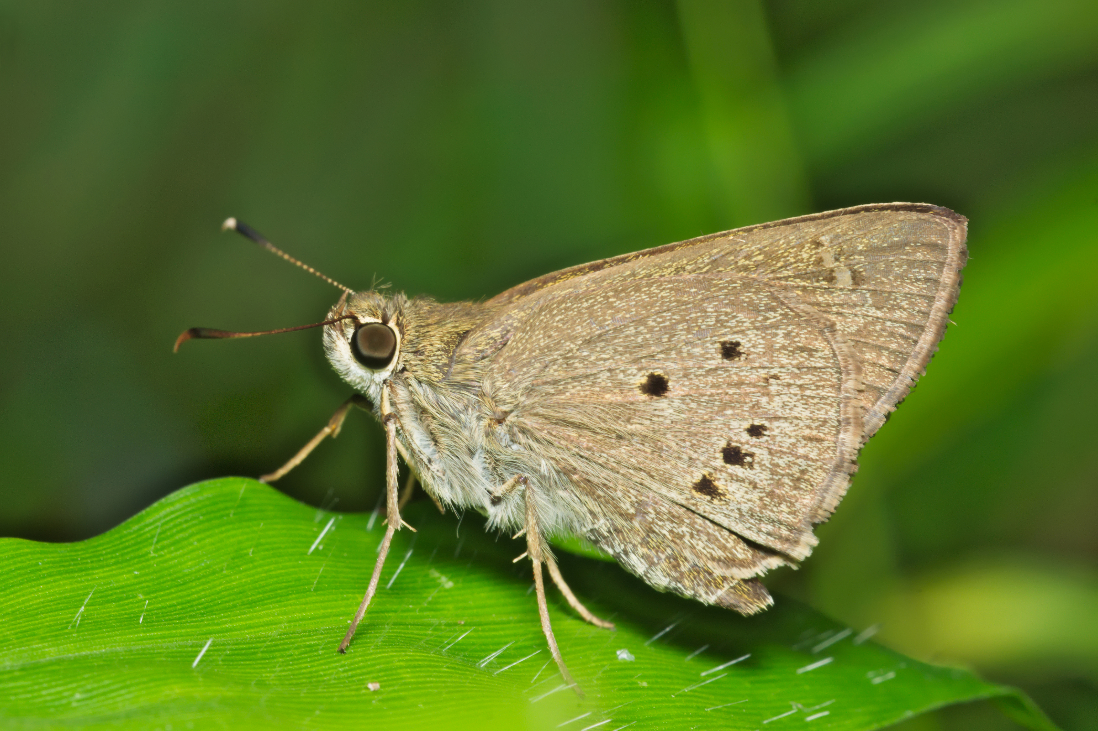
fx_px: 6860
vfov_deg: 6.1
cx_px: 549
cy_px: 366
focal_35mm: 225
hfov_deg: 9.2
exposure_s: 1/160
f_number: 16
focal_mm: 150
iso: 100
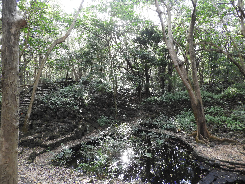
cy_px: 92
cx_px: 122
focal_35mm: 24
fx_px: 170
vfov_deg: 56.8
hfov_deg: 71.6
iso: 320
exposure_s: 1/30
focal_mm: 4.3
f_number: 3.3
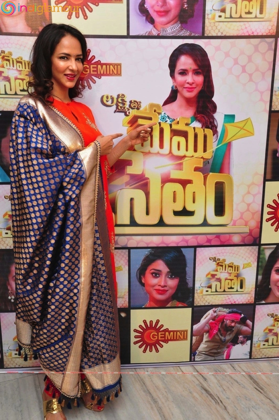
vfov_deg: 51.3
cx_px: 140
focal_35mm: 38
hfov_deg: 35.4
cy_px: 210
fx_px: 437
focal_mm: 25
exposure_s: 1/125
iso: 1600
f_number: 10
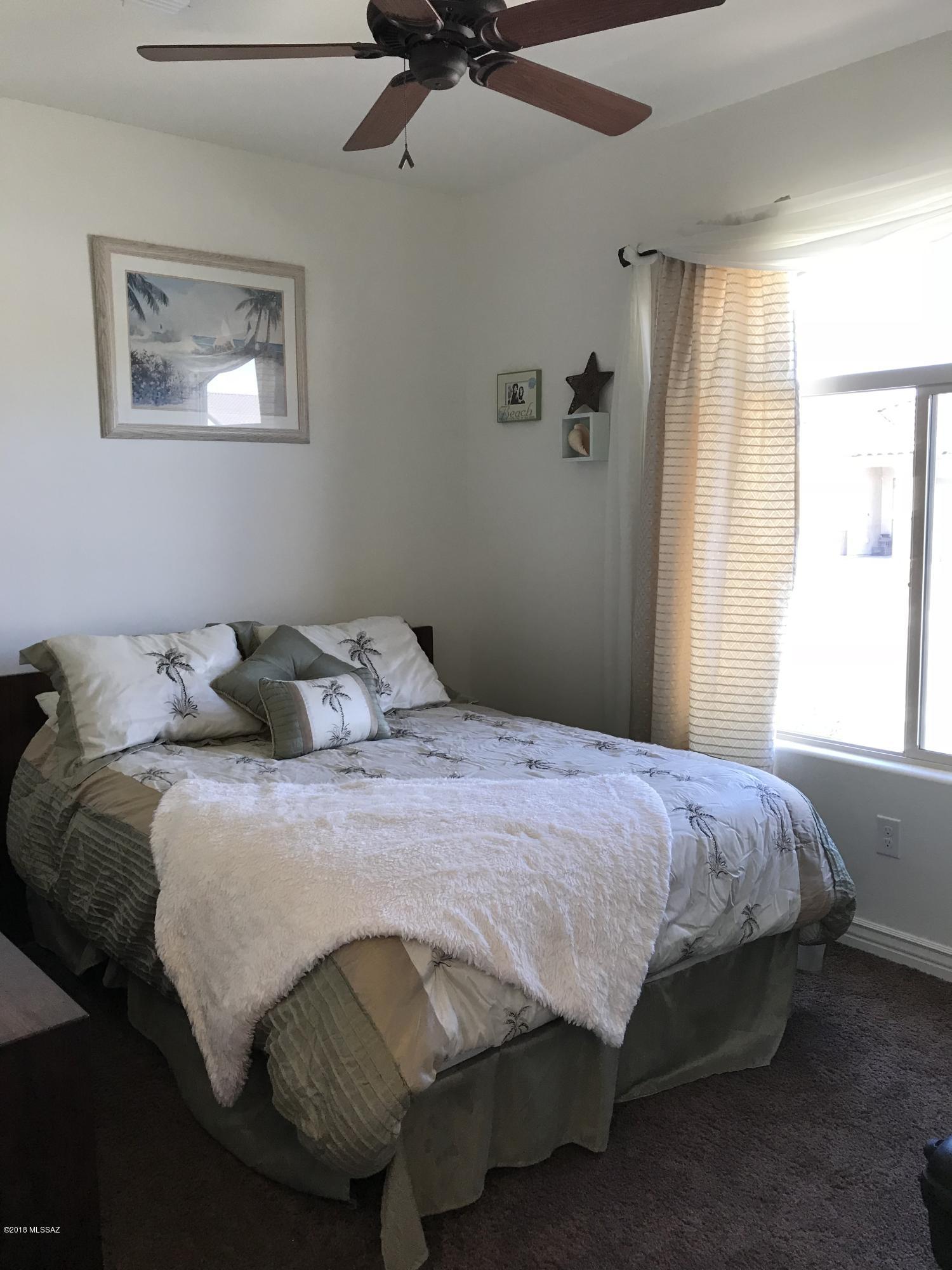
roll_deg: +0.9
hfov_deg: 49.7
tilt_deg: -6.3
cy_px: 635
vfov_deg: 63.4
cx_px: 476
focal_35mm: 28
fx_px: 1027
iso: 20
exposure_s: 1/30
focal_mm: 3.99
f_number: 1.8
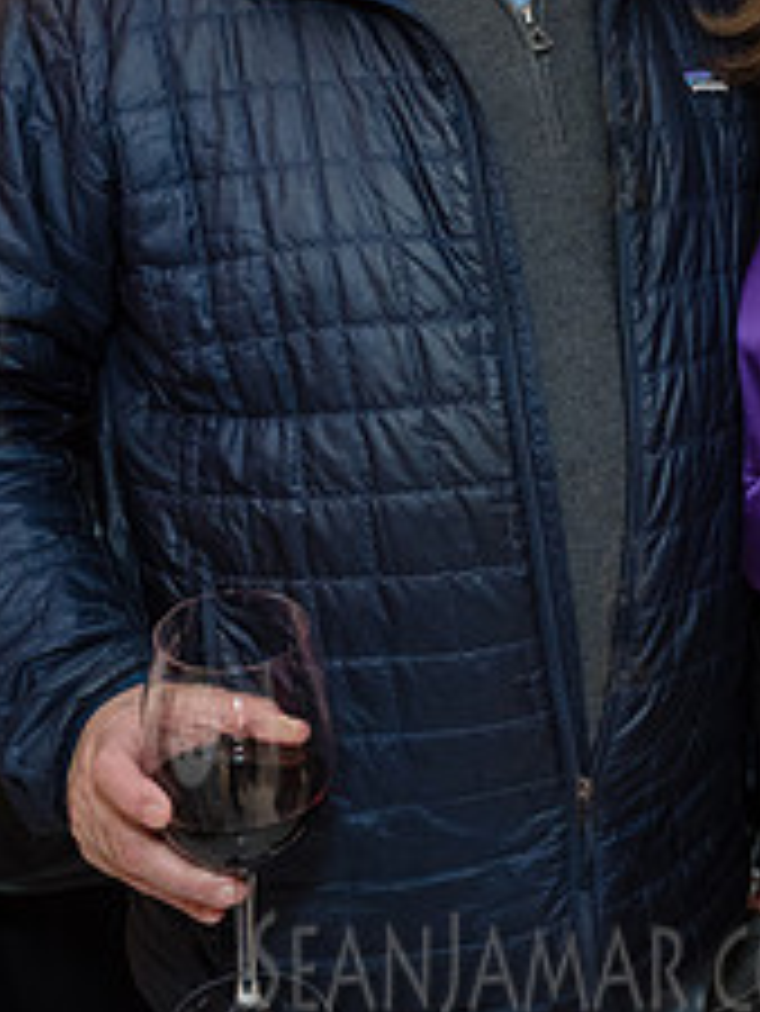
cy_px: 126
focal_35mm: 75
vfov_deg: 25.3
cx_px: 646
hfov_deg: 19.4
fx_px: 2193
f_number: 4
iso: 1600
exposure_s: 1/250
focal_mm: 26
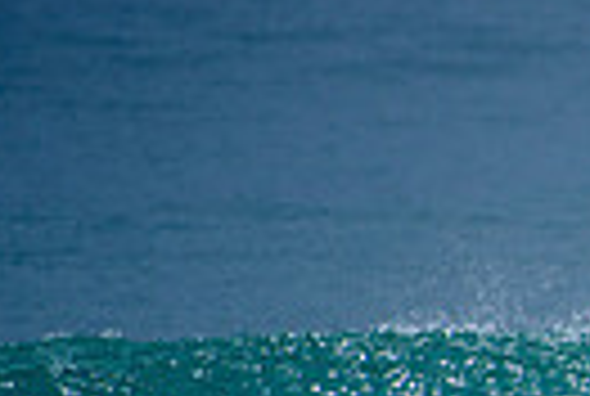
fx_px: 36302
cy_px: 596
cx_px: 1166
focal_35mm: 2210
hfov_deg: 0.9
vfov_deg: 0.6
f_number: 5.6
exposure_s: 1/2000
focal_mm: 500
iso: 160
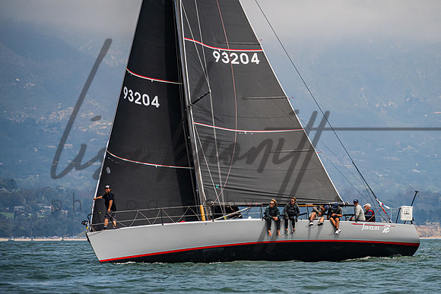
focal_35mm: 372
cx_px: 272
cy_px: 170
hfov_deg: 5.5
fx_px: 4562
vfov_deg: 3.7
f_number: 8
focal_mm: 300
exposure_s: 1/2500
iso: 500
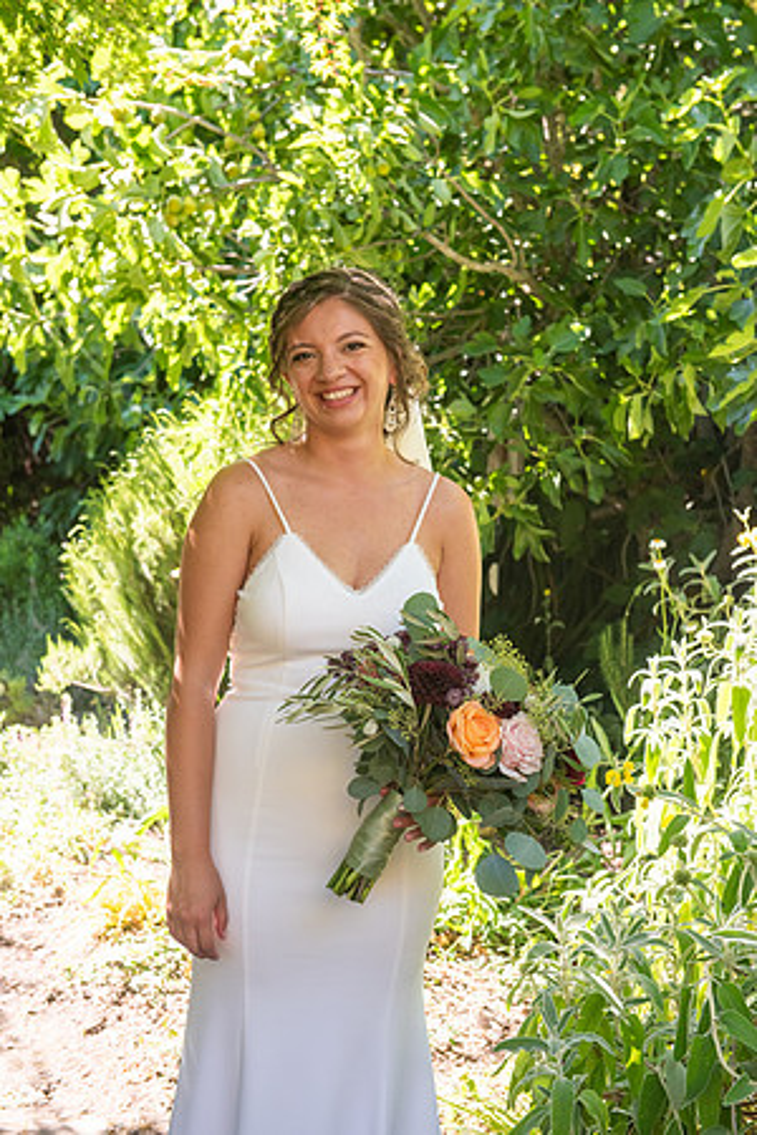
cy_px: 568
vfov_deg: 34.5
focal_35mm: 58
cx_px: 378
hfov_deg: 23.4
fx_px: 1829
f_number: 5
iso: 640
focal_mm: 58
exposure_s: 1/400
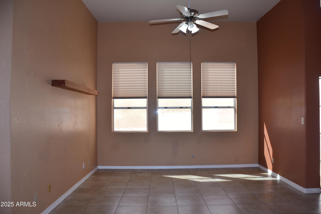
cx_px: 160
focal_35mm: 27
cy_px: 107
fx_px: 241
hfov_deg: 67.4
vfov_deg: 47.9
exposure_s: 1/100
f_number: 5
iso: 200
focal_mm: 18
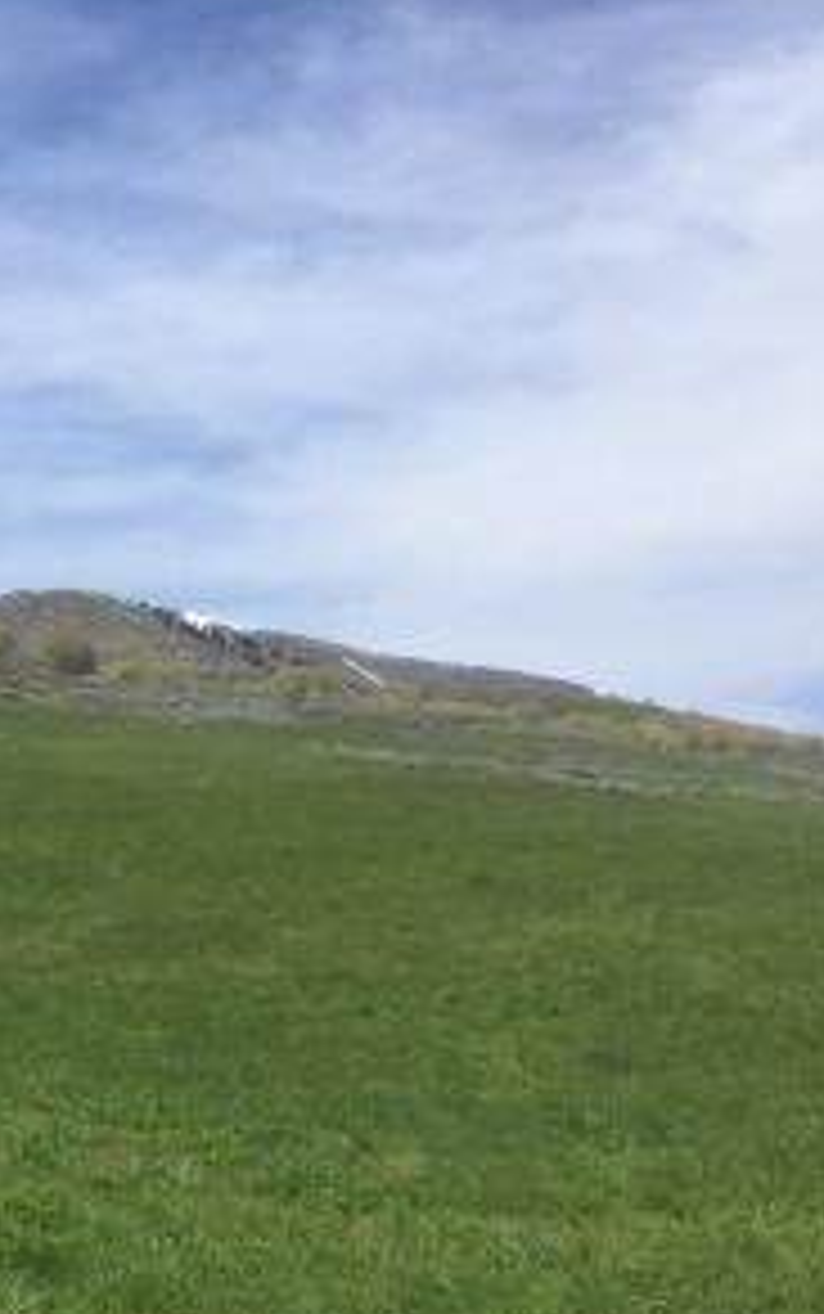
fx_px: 2582
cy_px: 1022
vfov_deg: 28.1
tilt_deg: -3.1
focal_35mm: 72
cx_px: -594
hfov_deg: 15.8
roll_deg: -1.6
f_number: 2.4
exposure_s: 1/1456
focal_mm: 3.3
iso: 25
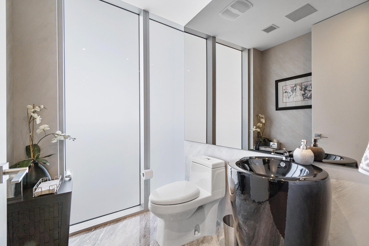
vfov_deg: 77.3
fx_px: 154
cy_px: 123
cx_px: 184
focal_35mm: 15
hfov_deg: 100.4
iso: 160
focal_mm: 10
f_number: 11
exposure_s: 1/15
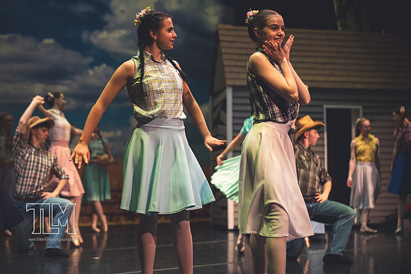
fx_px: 799
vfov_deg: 19.5
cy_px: 137
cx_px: 206
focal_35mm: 70
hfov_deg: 28.8
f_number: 2.8
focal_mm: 70
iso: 1400
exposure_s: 1/250
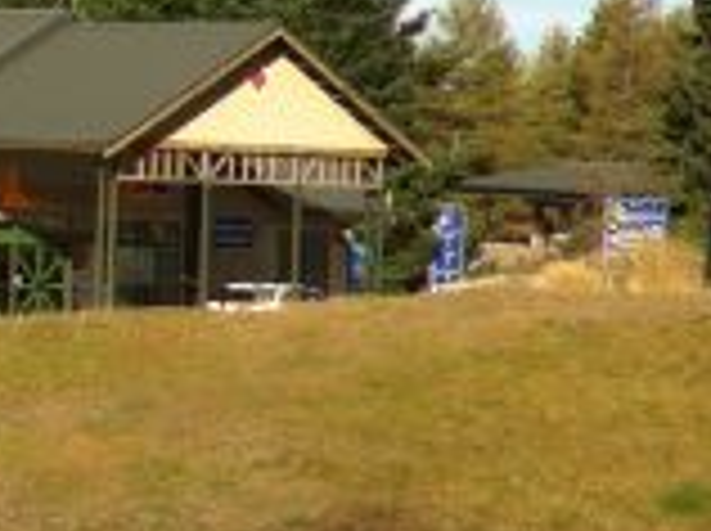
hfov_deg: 13.5
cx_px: -144
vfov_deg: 10.4
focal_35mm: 142
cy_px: 117
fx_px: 2912
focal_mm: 3.85
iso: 80
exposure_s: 1/1588
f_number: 2.8
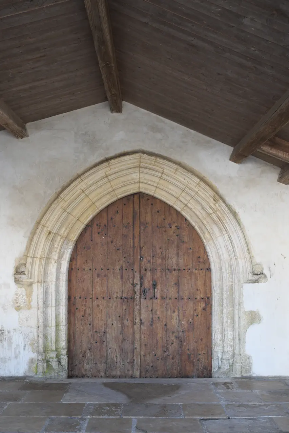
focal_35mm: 36
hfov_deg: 36.9
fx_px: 434
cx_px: 144
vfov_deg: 53.1
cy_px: 216
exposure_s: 1/30
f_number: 5
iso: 200
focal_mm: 24.3
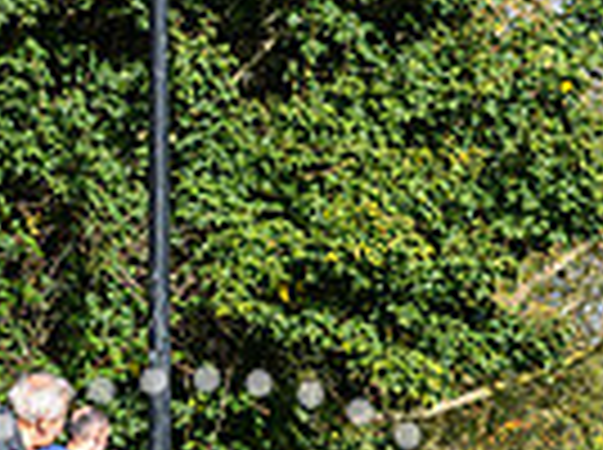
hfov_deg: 5.5
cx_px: 904
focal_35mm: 358
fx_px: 6225
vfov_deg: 4.1
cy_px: 560
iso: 200
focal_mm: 86
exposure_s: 1/1600
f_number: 4
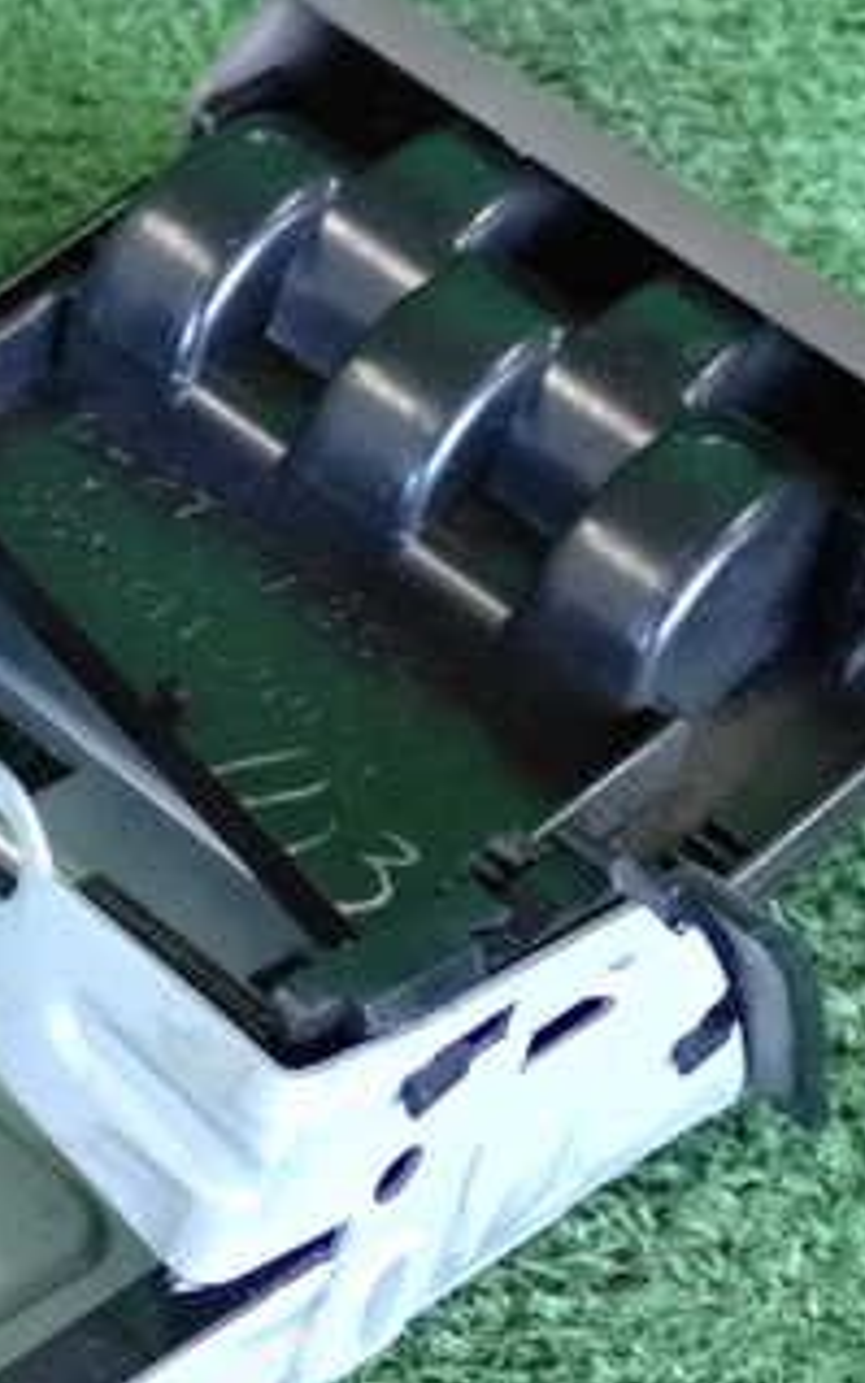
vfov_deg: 16.8
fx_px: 4673
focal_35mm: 124
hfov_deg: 10.5
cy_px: 765
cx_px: 35
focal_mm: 11.09
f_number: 3.6
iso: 2500
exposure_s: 1/125
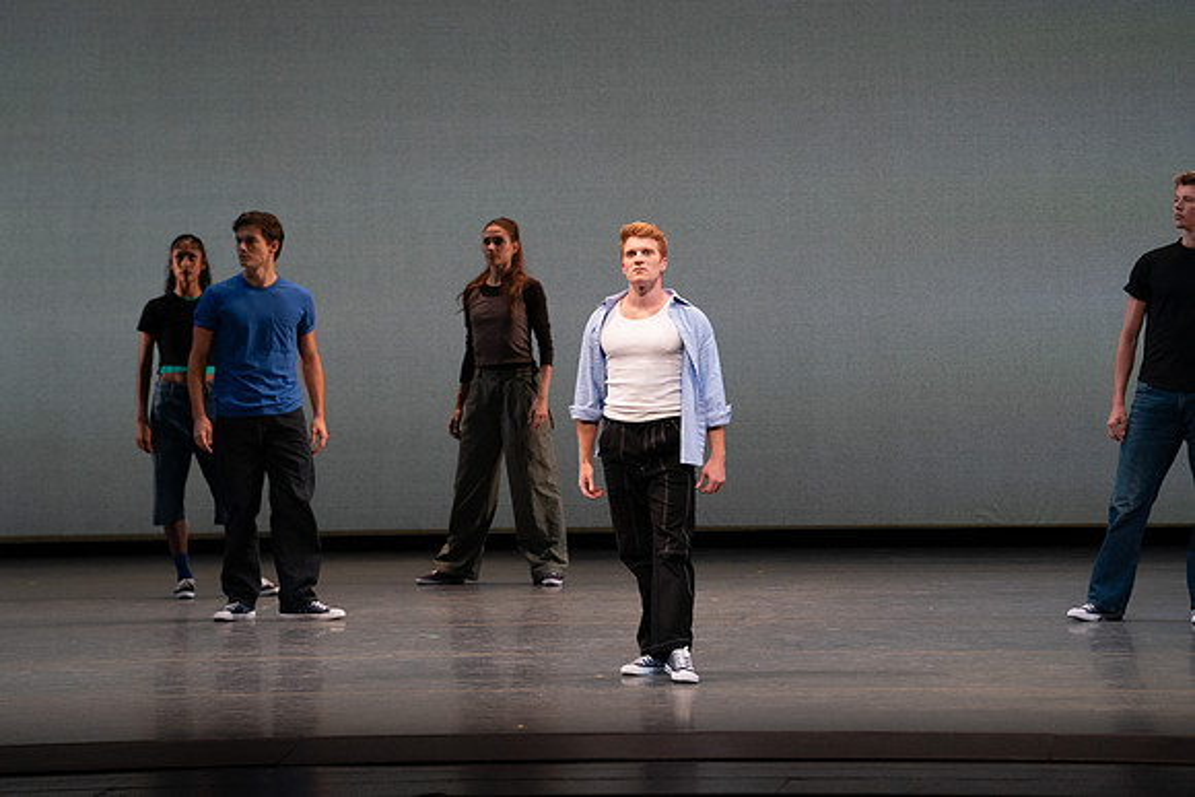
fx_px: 6640
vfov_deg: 6.9
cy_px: 398
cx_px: 598
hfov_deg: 10.3
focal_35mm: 200
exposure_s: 1/500
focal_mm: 200
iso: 4000
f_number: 7.1
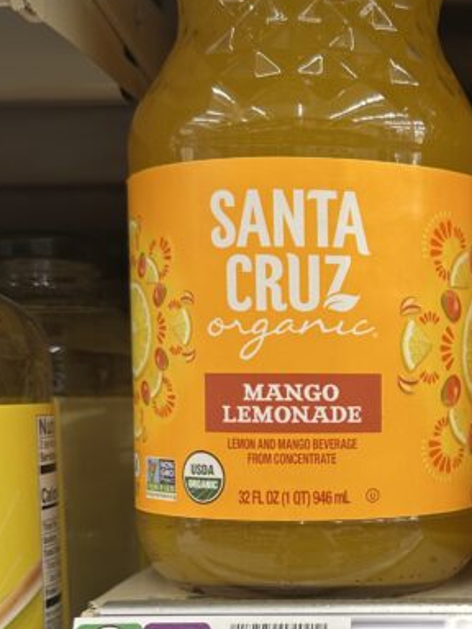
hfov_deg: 22.2
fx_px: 1164
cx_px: 447
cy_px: 500
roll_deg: -0.3
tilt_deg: -5.0
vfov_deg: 29.6
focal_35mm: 64
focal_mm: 6.86
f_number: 1.78
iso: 100
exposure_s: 1/62
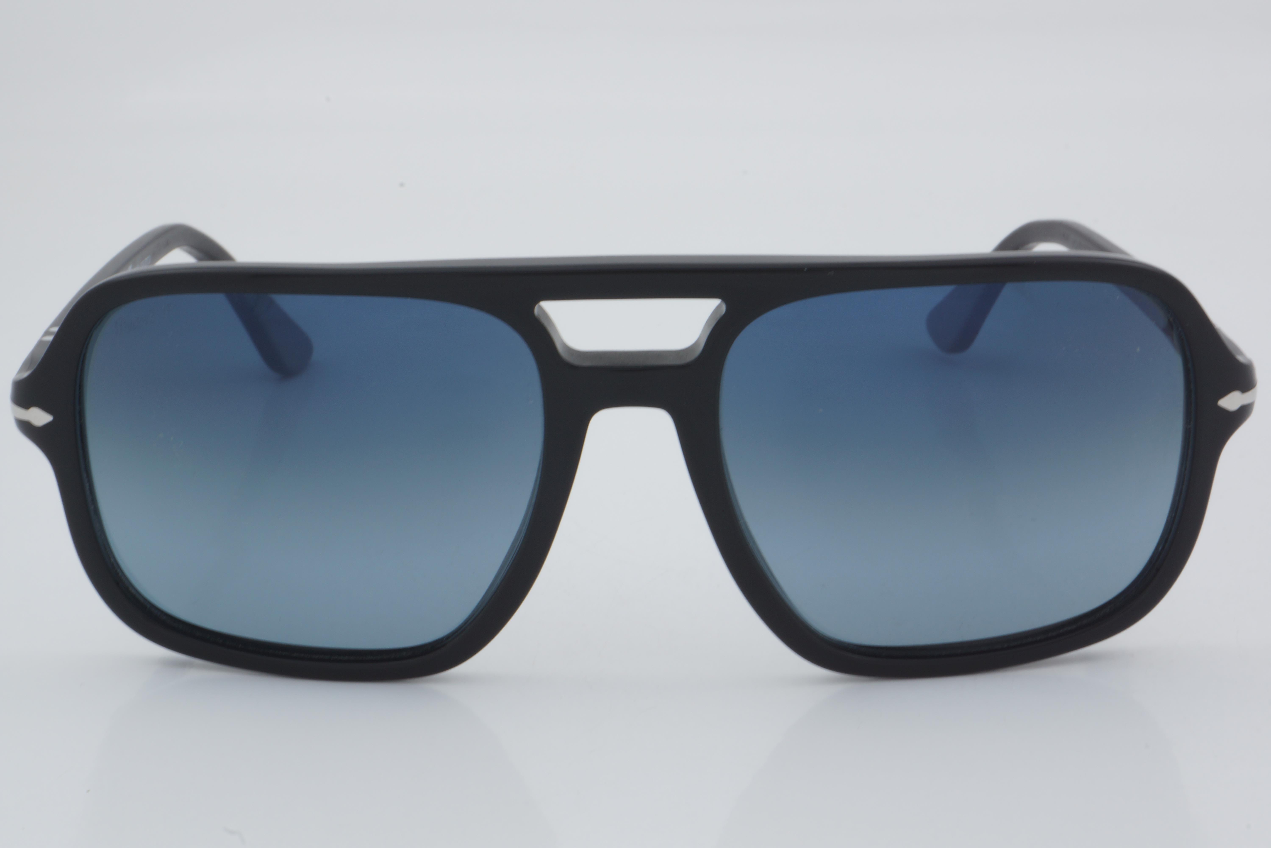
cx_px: 636
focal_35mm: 75
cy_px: 424
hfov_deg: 27.0
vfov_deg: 18.2
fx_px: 2648
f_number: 32
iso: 100
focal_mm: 50
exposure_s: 1/3
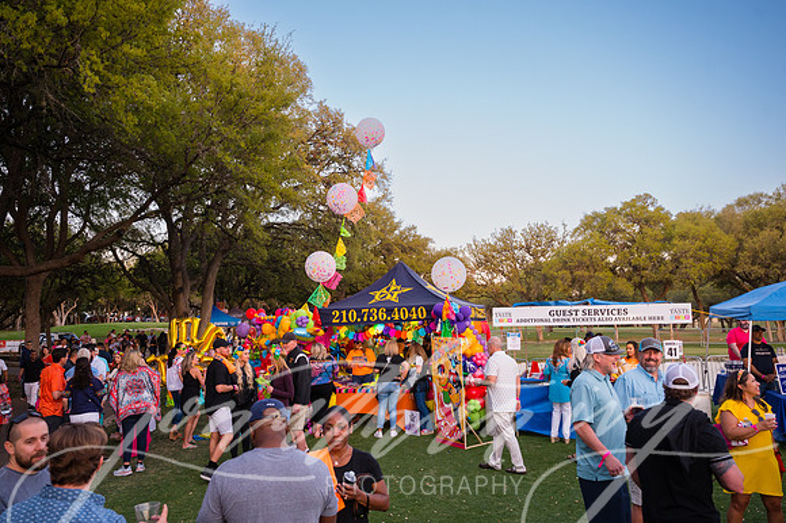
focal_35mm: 29
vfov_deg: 44.9
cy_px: 262
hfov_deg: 63.7
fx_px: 633
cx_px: 393
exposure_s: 1/320
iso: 1250
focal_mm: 29
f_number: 4
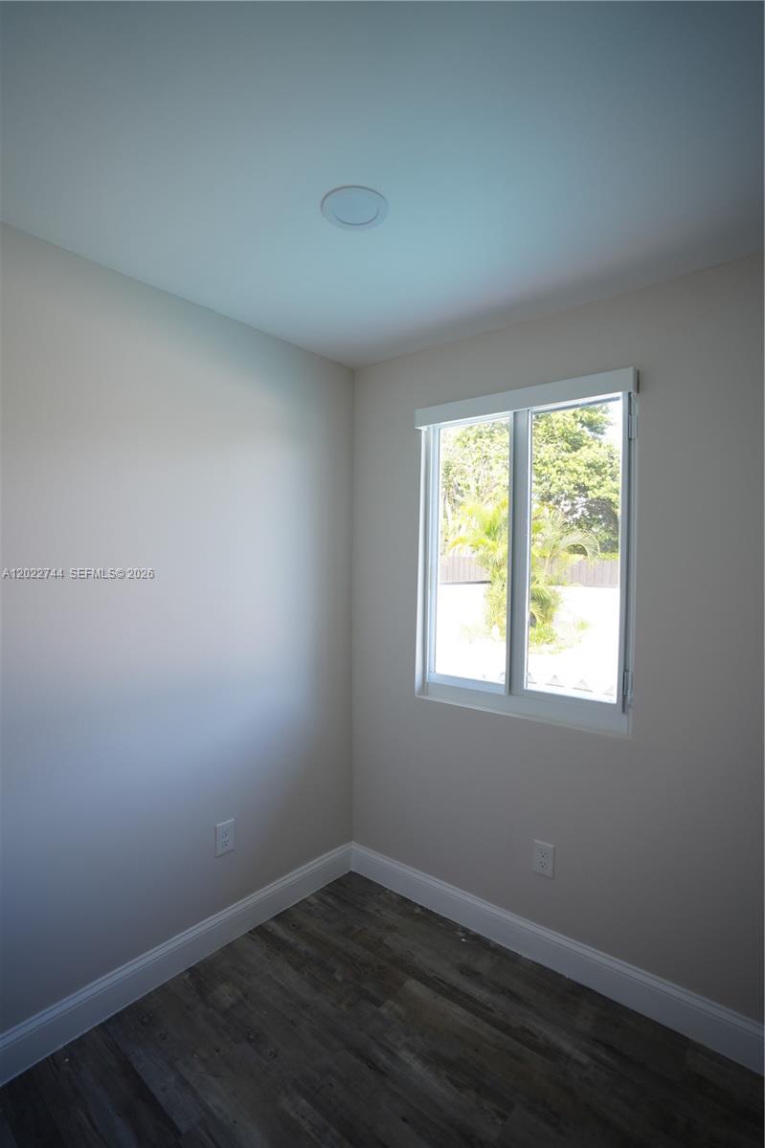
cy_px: 574
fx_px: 510
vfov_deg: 96.8
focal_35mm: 16
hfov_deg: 73.7
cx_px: 382
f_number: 2.8
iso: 100
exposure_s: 1/25
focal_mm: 16
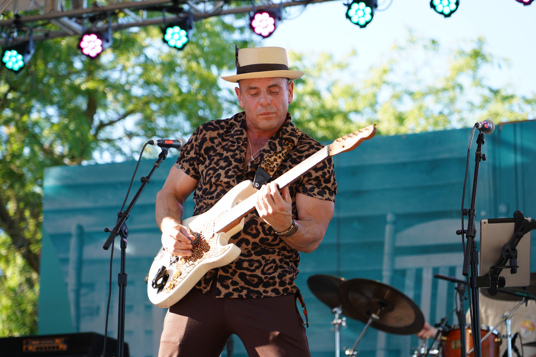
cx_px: 268
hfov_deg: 19.5
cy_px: 178
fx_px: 1563
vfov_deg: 13.0
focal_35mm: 105
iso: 160
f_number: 4
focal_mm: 105
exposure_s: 1/160
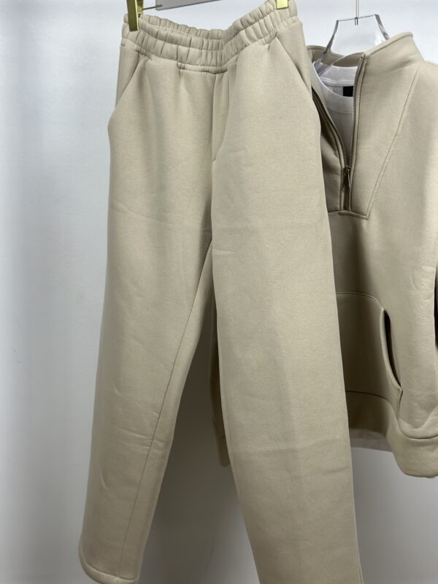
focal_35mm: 48
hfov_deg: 30.3
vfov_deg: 39.7
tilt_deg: -5.1
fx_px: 810
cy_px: 292
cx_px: 219
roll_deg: +0.1
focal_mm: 6.86
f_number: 1.78
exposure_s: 1/341
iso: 80
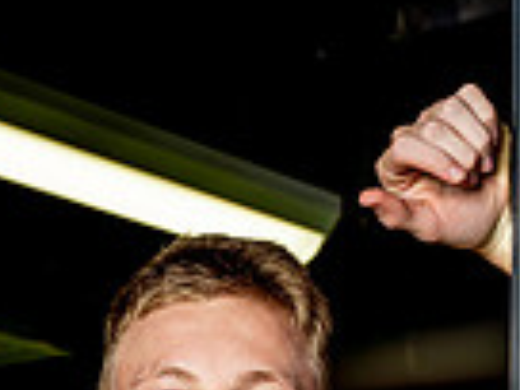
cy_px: 834
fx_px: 2238
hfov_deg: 13.2
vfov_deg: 9.2
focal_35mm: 149
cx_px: 214
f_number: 5
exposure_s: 1/200
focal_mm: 47
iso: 200
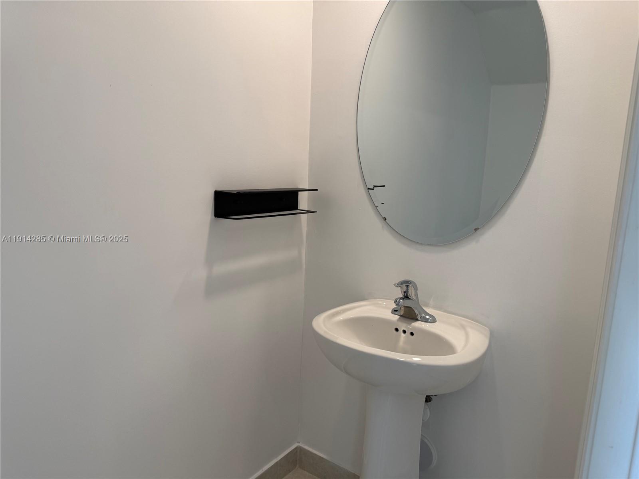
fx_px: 443
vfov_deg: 56.8
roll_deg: -2.8
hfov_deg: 71.6
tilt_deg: -8.3
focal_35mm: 24
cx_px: 320
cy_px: 240
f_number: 1.78
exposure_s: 1/120
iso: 64
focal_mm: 6.76
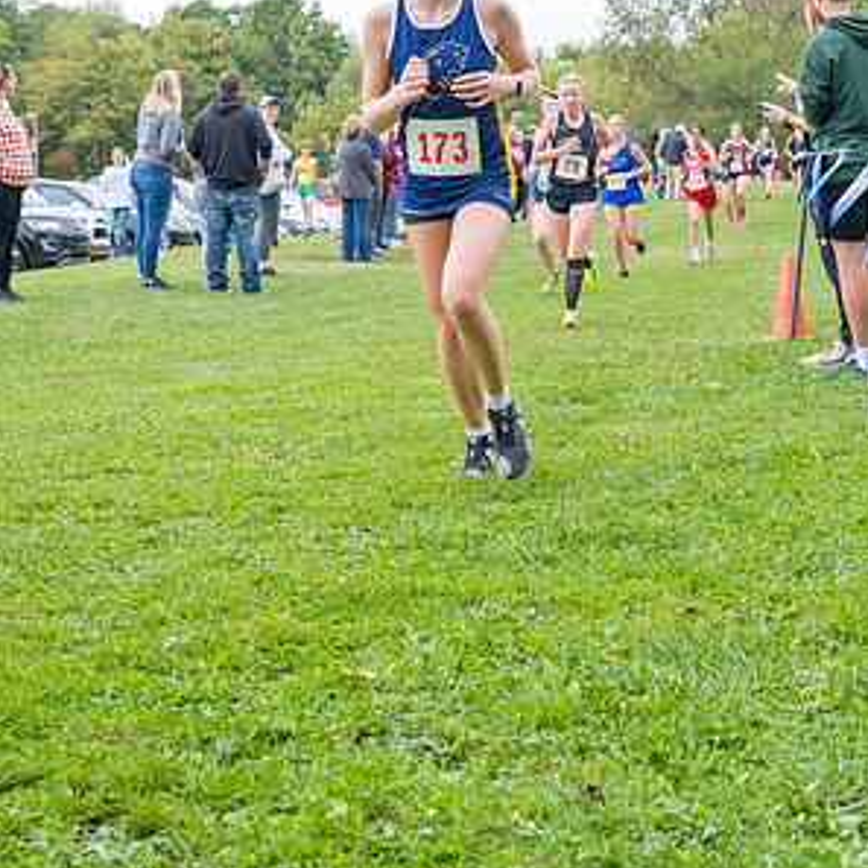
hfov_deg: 25.7
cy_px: 248
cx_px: 434
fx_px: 1901
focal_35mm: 67
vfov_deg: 25.5
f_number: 5.6
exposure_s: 1/1250
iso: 2000
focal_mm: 35
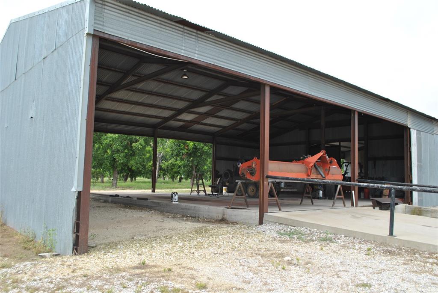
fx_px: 365
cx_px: 219
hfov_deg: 61.9
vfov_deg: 43.7
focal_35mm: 30
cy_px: 146
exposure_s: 1/200
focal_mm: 20
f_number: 7.1
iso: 100
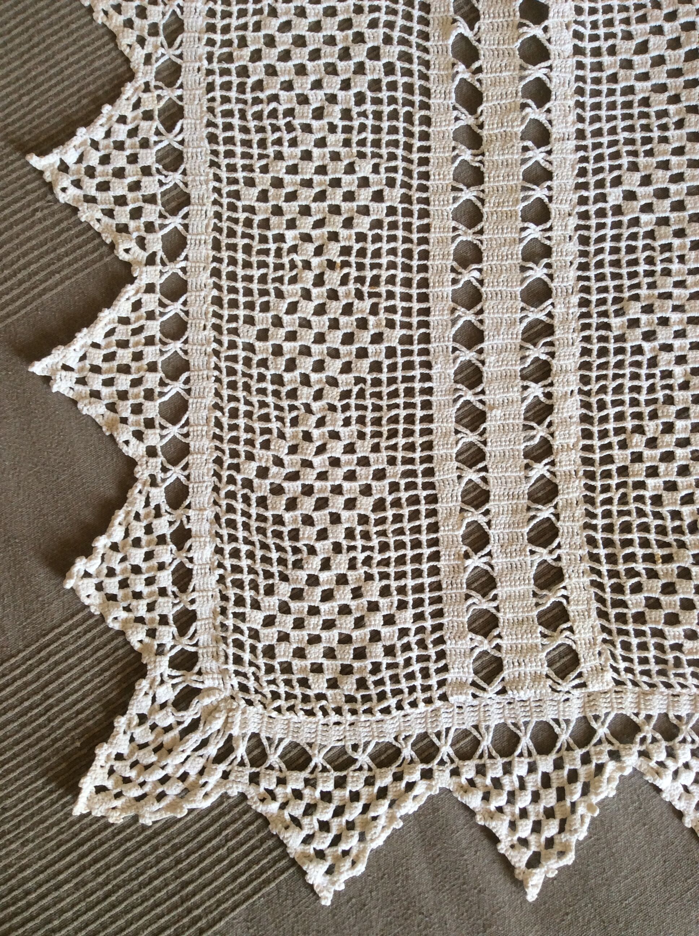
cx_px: 350
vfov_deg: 56.9
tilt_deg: -85.4
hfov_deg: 44.1
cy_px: 468
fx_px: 864
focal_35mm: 32
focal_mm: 3.3
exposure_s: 1/33
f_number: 2.4
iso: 40
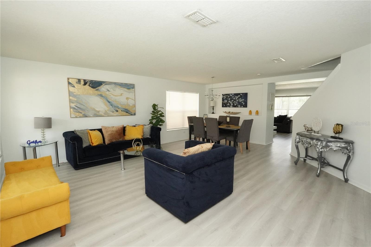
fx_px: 170
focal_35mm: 16
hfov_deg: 95.0
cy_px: 124
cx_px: 186
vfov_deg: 72.0
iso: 3200
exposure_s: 1/60
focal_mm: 11
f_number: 16
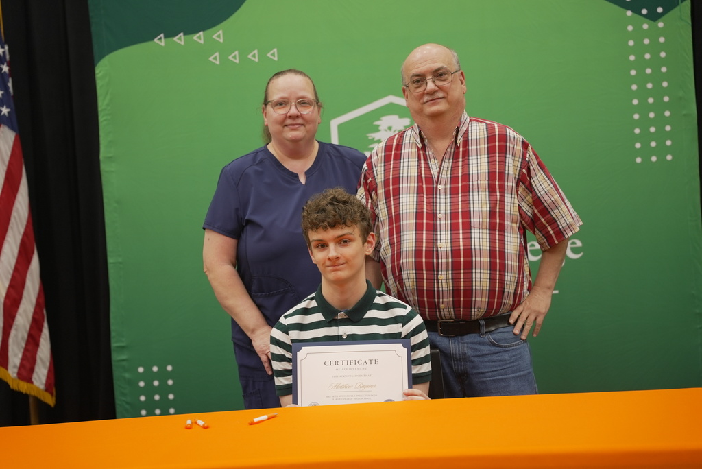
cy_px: 234
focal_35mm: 65
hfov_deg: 30.9
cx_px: 351
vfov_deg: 20.9
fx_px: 1270
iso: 640
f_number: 2.8
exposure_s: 1/100
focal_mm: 65.1
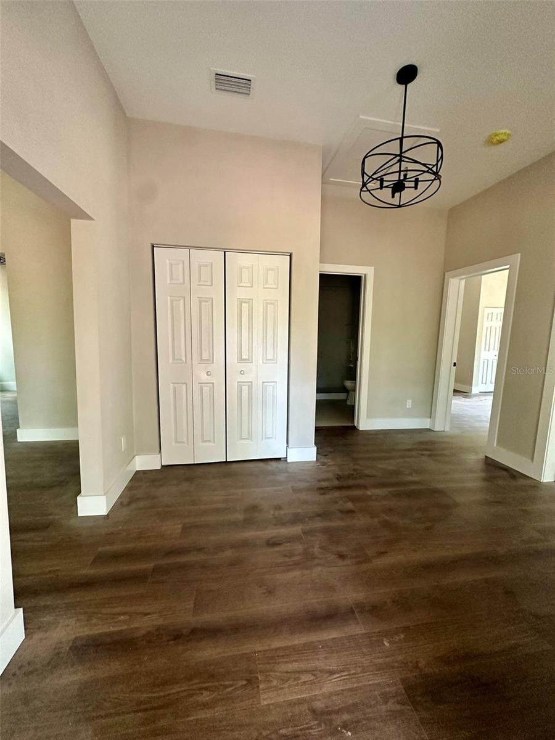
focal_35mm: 14
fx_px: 299
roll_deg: -1.6
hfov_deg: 85.7
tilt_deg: -5.5
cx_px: 278
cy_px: 370
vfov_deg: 102.1
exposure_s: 1/96
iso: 320
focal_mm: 2.22
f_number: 2.2
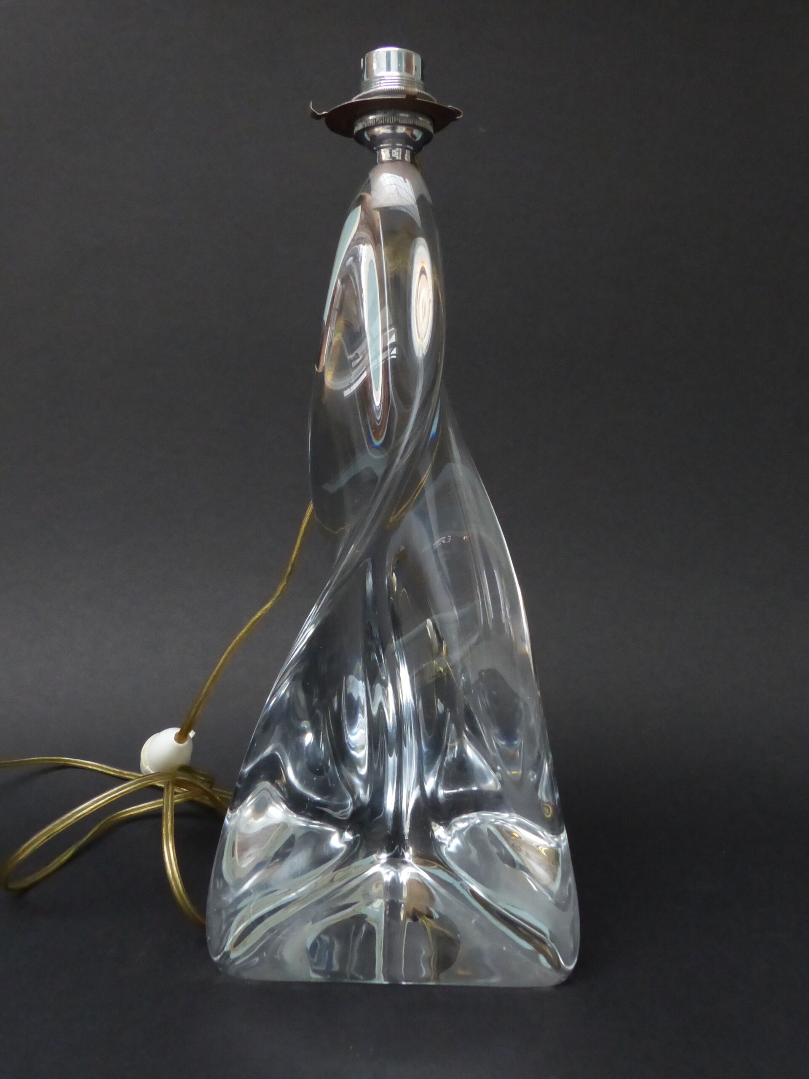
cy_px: 540
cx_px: 404
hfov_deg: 51.4
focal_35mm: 27
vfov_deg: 65.3
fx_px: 841
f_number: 4
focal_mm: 4.9
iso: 640
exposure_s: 1/25
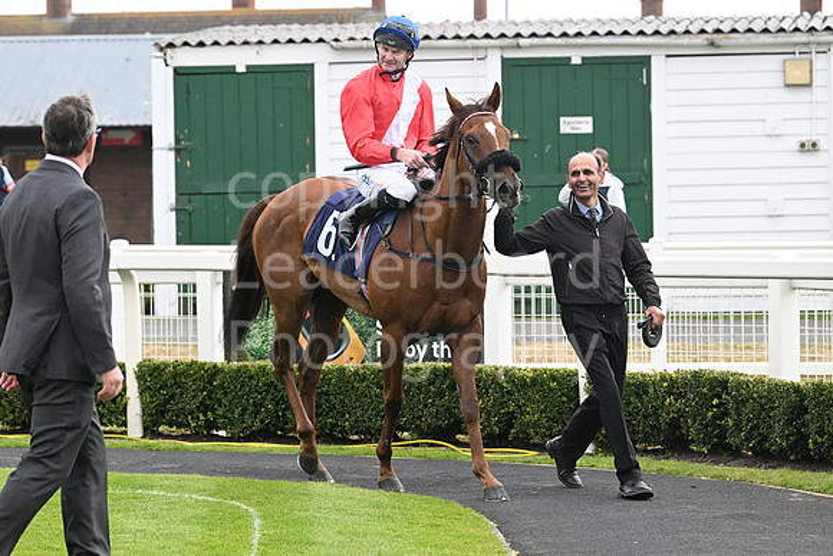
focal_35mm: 160
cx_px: 416
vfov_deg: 8.6
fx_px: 3703
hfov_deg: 12.8
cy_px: 278
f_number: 6.3
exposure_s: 1/500
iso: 400
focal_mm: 160
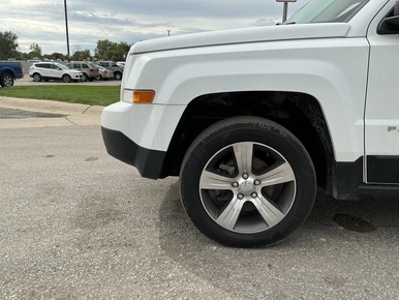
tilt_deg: -11.3
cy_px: 147
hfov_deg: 61.6
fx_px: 334
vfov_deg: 48.3
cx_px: 195
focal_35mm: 29
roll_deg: -1.5
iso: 25
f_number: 1.8
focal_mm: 3
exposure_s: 1/1786
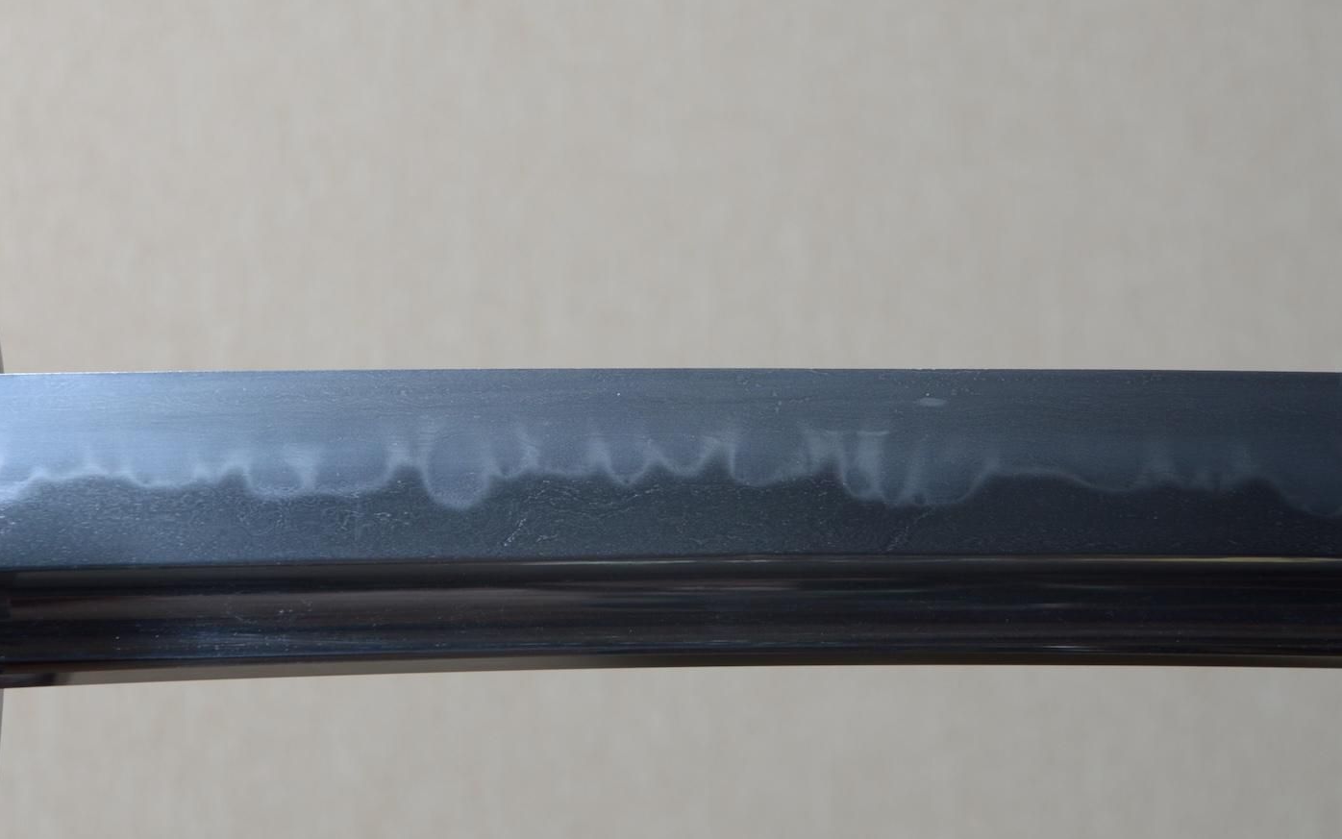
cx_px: 670
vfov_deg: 9.0
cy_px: 397
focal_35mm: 146
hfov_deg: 14.4
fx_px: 5323
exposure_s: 1/1.6
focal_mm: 95
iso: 400
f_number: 11
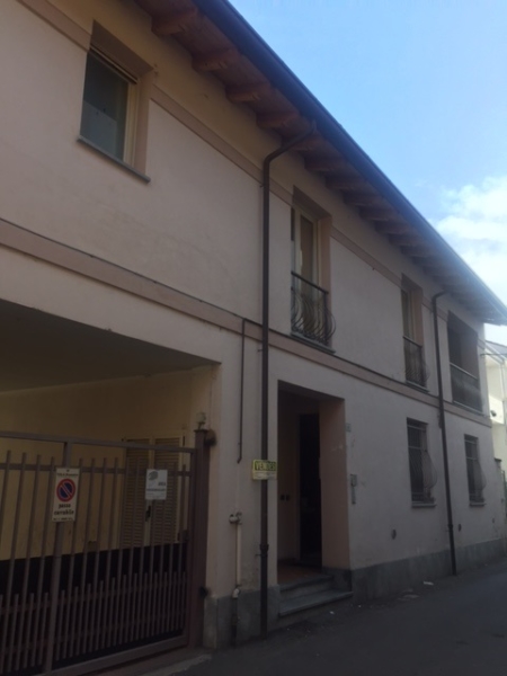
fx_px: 566
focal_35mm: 29
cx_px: 254
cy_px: 338
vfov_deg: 61.7
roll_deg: +1.0
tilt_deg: +12.3
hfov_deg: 48.2
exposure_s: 1/706
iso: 32
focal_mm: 4.15
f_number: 2.2
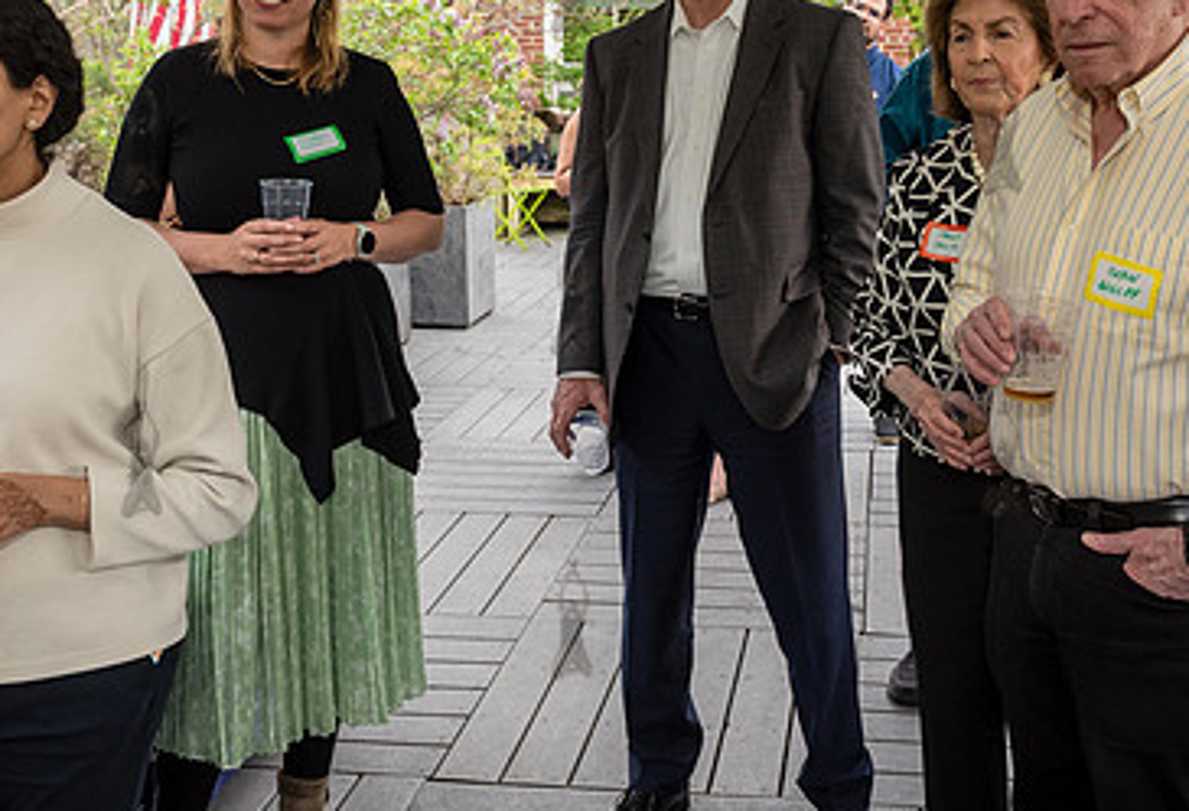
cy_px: 234
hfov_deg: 42.3
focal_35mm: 46
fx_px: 1530
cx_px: 685
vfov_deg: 29.4
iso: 640
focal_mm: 26
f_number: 4
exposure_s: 1/200
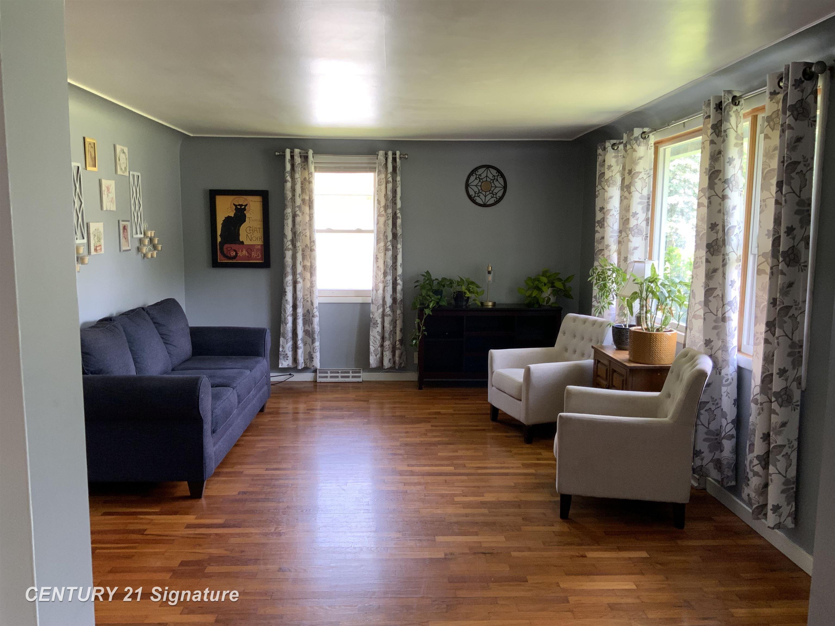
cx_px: 418
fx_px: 700
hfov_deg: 61.7
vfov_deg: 48.2
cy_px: 313
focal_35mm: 29
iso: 80
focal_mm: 3
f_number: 1.8
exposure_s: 1/60
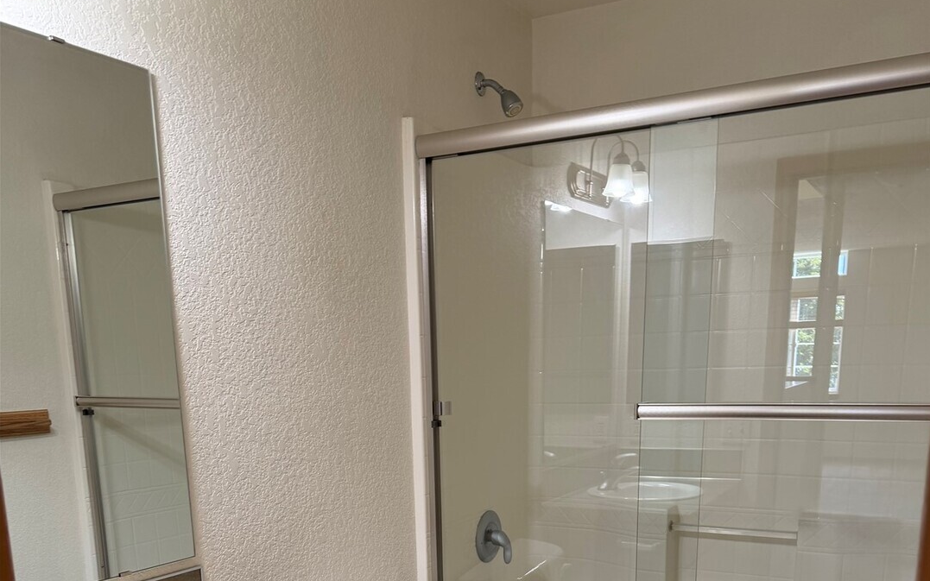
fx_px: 862
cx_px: 465
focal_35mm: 34
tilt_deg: -12.8
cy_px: 567
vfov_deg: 34.3
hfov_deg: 56.7
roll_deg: +1.3
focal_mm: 6.76
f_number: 1.78
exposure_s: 1/60
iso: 125
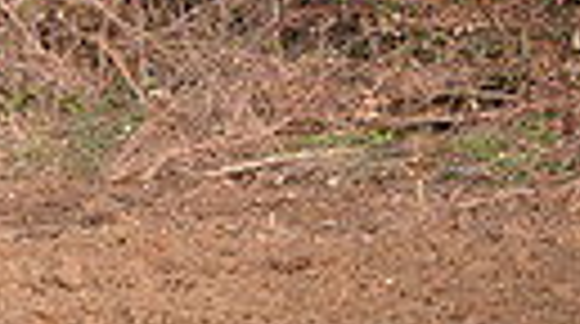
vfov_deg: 2.0
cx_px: -553
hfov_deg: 3.6
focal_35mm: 589
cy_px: -531
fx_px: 9042
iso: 2500
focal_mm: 125
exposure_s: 1/500
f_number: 2.8
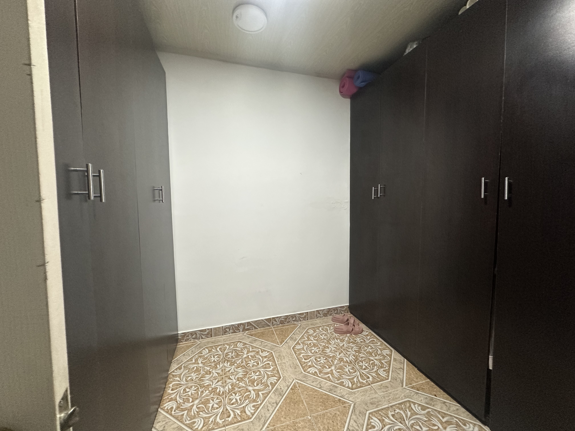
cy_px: 216
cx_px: 288
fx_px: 233
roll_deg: +0.0
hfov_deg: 102.1
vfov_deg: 85.7
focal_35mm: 14
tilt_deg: -4.0
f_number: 2.2
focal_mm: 2.22
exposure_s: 1/60
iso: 400
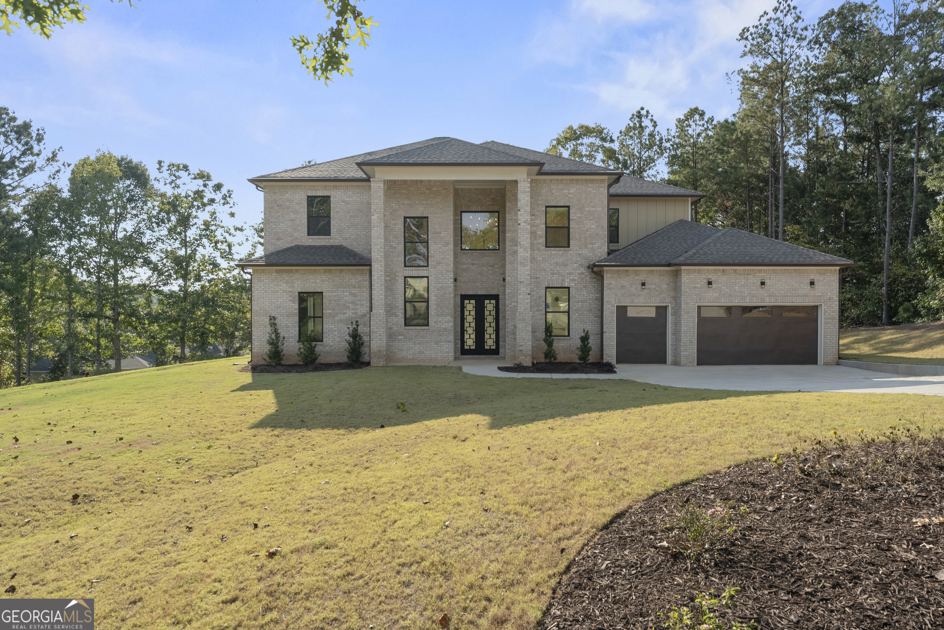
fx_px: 629
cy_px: 315
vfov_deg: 53.1
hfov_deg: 73.7
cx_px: 472
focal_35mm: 24
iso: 400
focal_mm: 24
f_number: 9
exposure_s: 1/1000
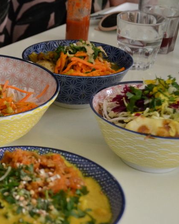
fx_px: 523
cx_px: -32
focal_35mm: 79
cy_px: 141
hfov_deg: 18.5
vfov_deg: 24.1
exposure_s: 1/125
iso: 2000
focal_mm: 29
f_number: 4.5
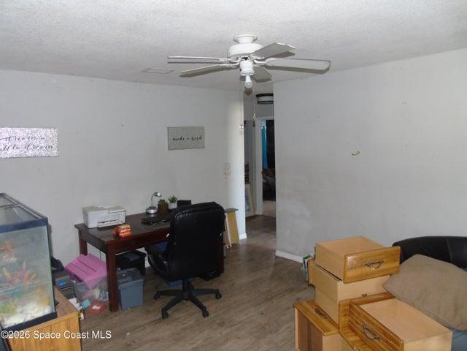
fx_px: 337
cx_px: 234
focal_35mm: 25
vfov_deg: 54.9
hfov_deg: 69.4
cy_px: 176
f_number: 3.4
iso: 250
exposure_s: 1/8
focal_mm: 4.4
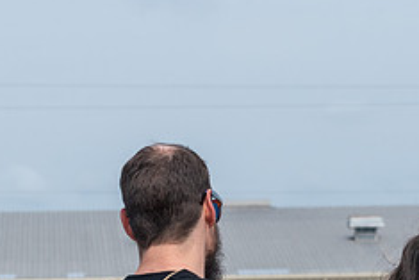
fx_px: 3016
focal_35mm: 259
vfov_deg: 5.3
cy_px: 334
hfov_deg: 7.9
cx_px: 349
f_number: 7.1
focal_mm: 70
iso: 200
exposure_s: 1/800
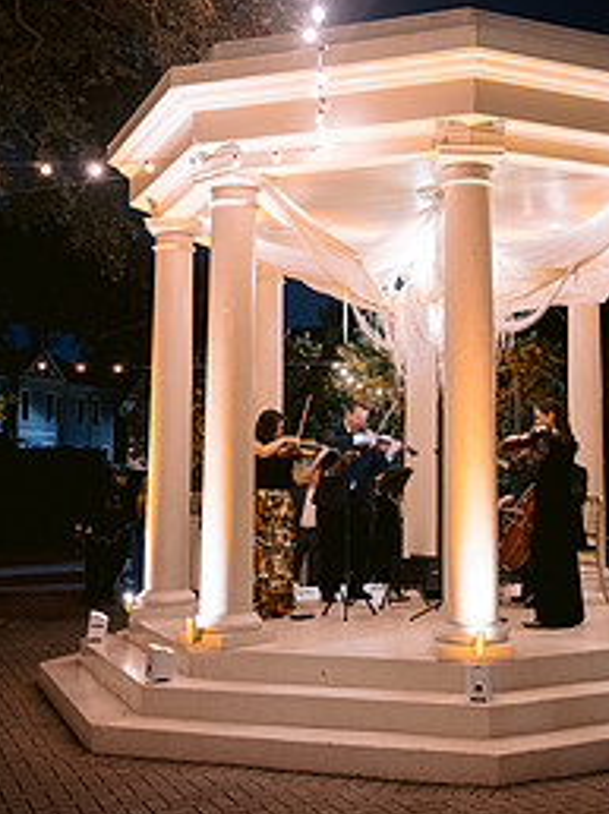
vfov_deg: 40.4
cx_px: 435
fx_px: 1104
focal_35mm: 47
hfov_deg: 30.5
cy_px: 366
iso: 1250
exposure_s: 1/20
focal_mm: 28
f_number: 2.8
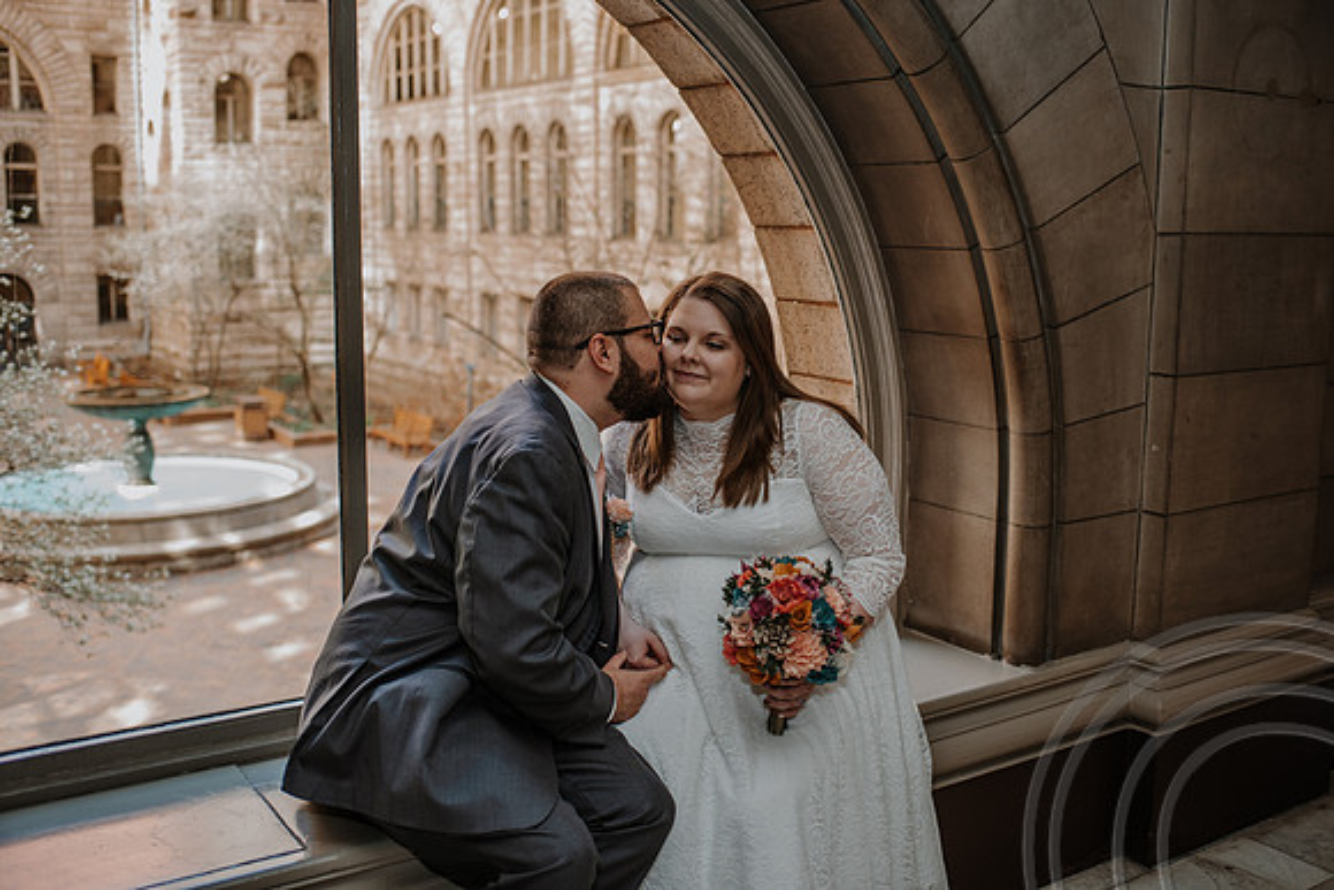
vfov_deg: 35.4
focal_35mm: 38
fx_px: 1394
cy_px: 414
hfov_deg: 51.1
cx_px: 715
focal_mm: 35
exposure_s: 1/200
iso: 560
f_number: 2.5
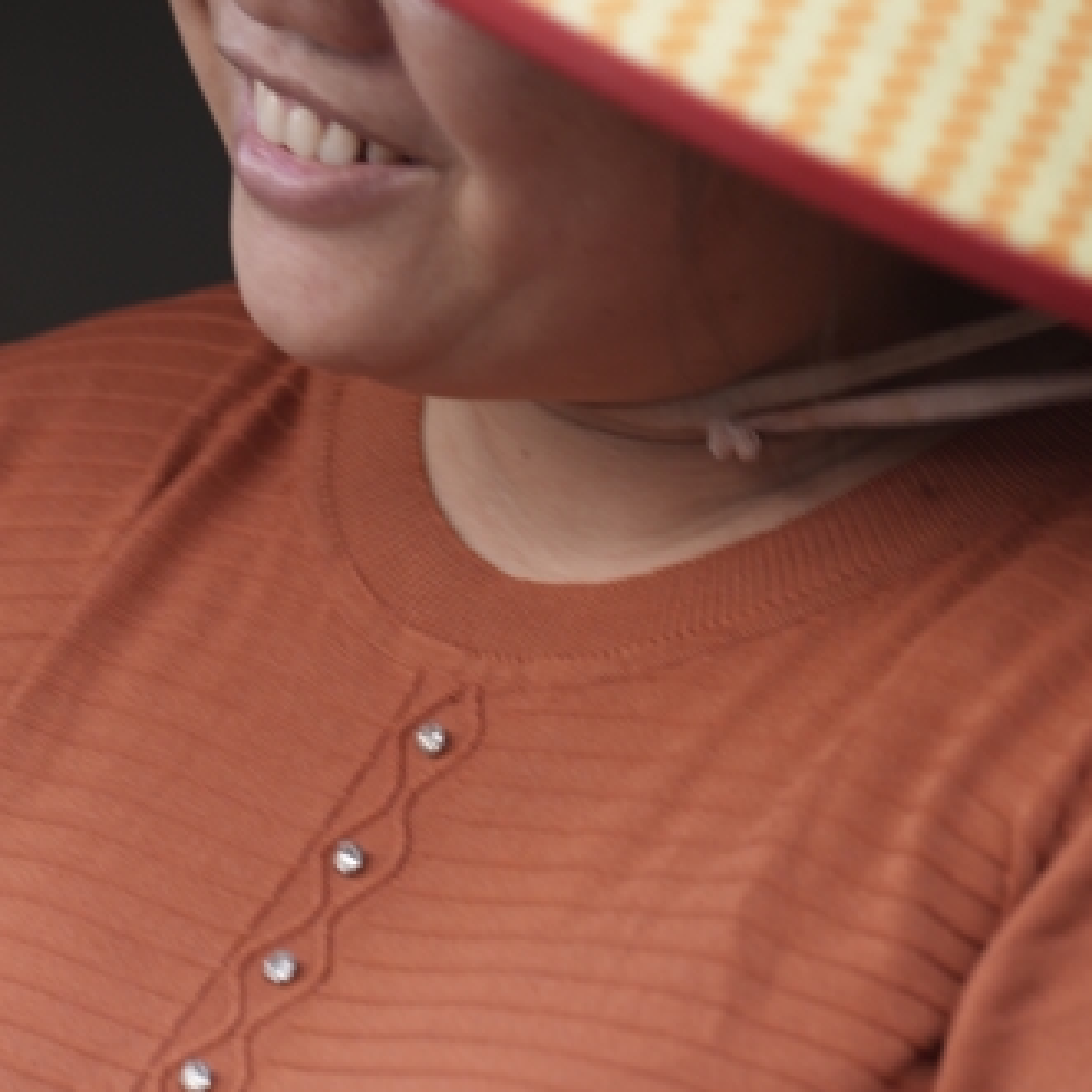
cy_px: 401
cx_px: 366
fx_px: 13384
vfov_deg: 4.7
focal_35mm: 375
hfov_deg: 4.7
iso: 125
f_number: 4
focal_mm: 150
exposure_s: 1/100
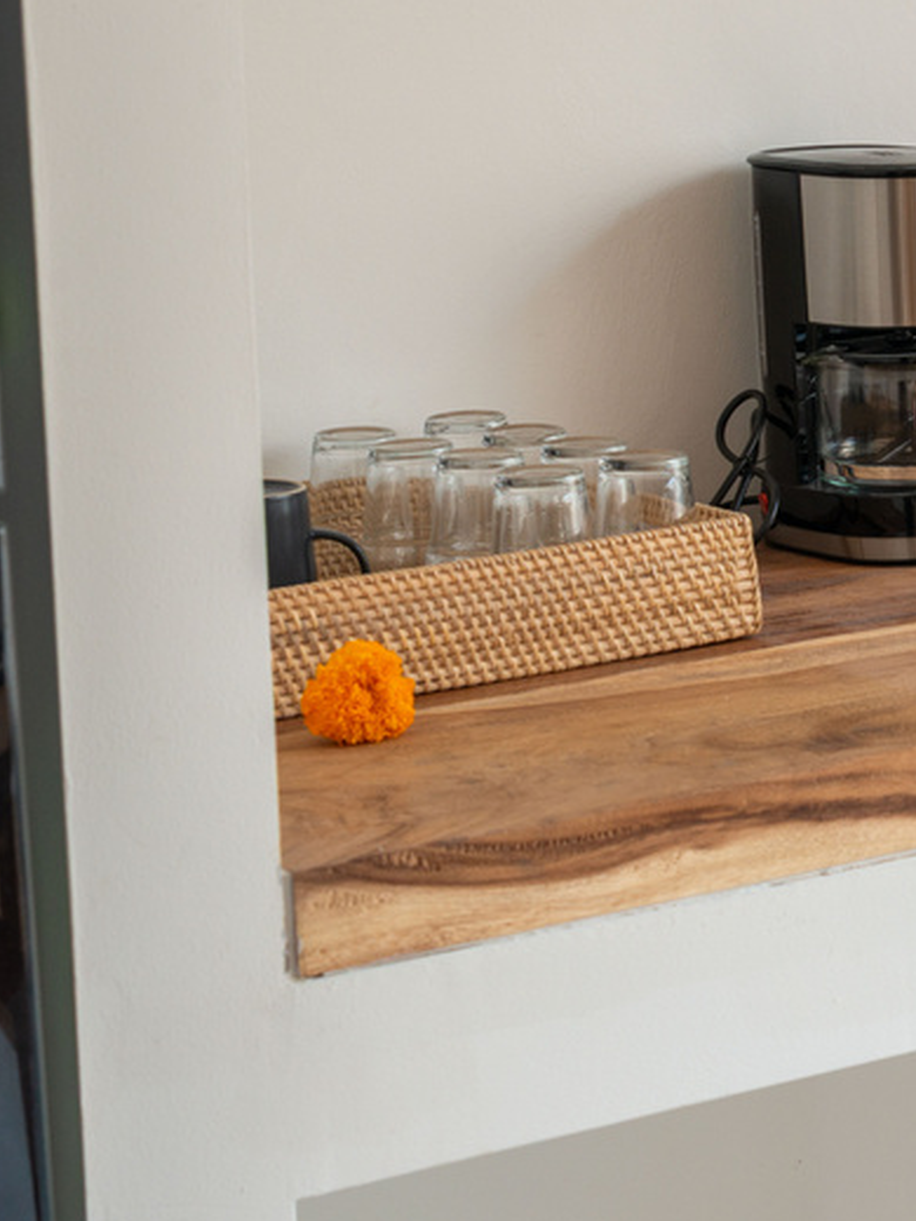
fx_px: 3916
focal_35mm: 111
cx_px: 1203
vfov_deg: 17.7
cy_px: 390
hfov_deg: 12.9
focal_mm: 50
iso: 100
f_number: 8
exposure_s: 1/100
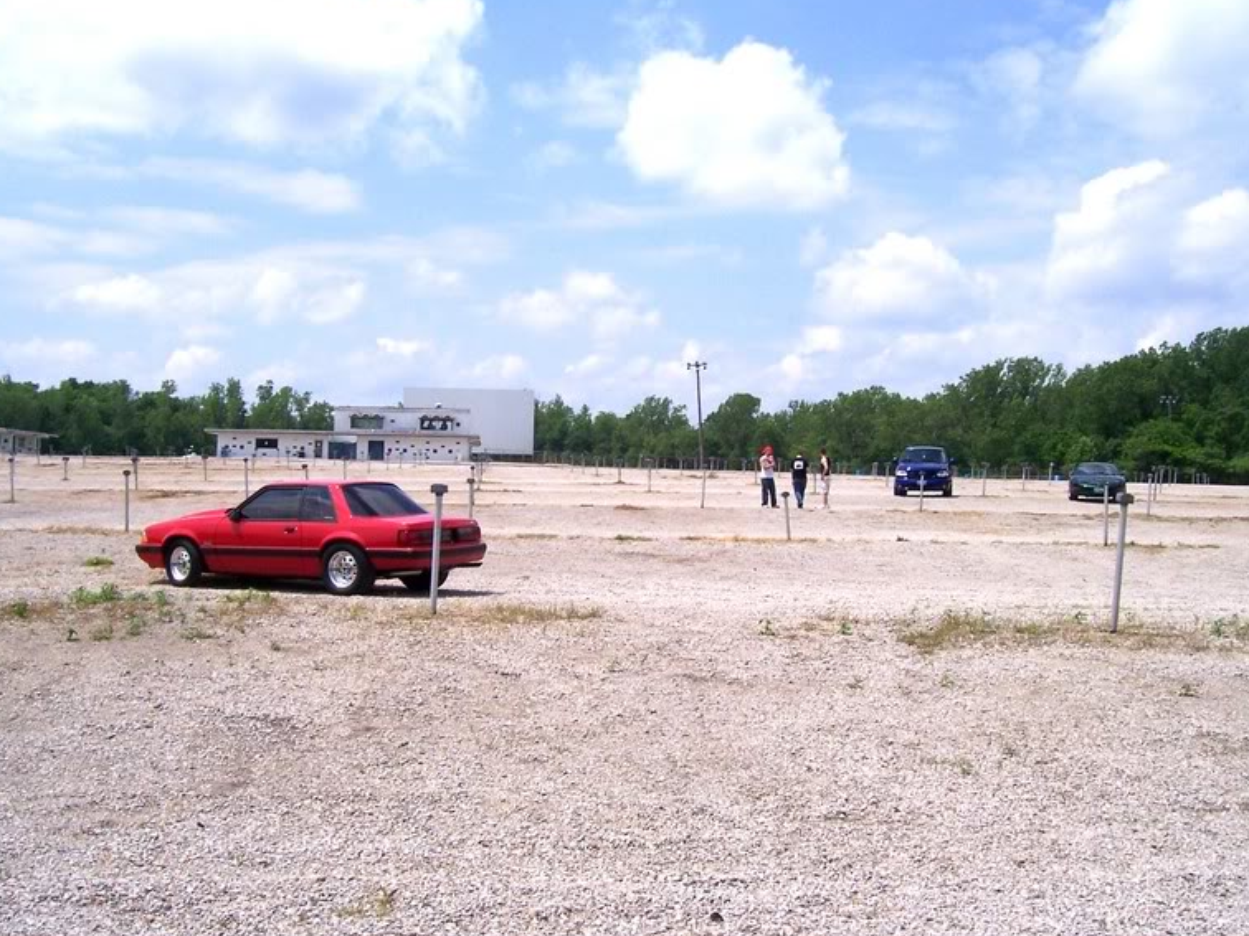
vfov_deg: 39.7
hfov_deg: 51.4
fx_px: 1299
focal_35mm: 36
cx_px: 615
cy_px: 477
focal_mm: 5.6
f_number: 5.6
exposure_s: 1/1000
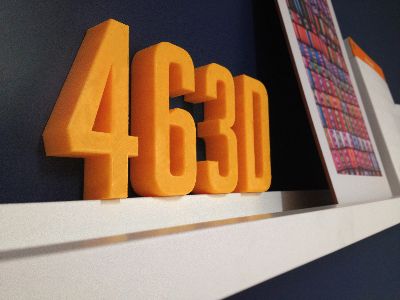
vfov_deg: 40.7
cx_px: 200
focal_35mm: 35
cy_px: 150
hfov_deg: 52.6
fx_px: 404
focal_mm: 4.28
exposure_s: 1/20
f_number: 2.4
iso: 160
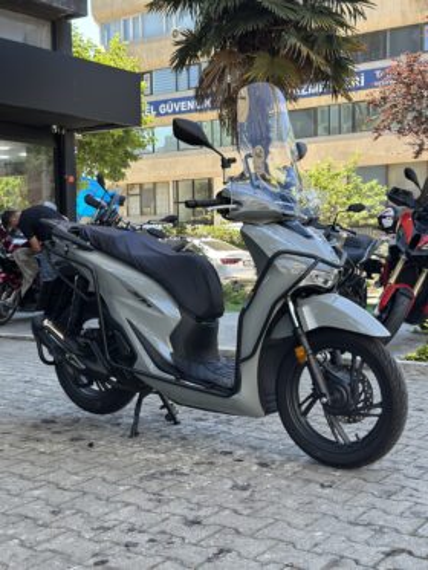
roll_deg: -0.6
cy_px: 285
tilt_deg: -2.1
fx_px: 791
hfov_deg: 30.3
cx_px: 214
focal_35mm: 48
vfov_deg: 39.6
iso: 80
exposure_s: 1/615
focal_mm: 6.86
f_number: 1.78
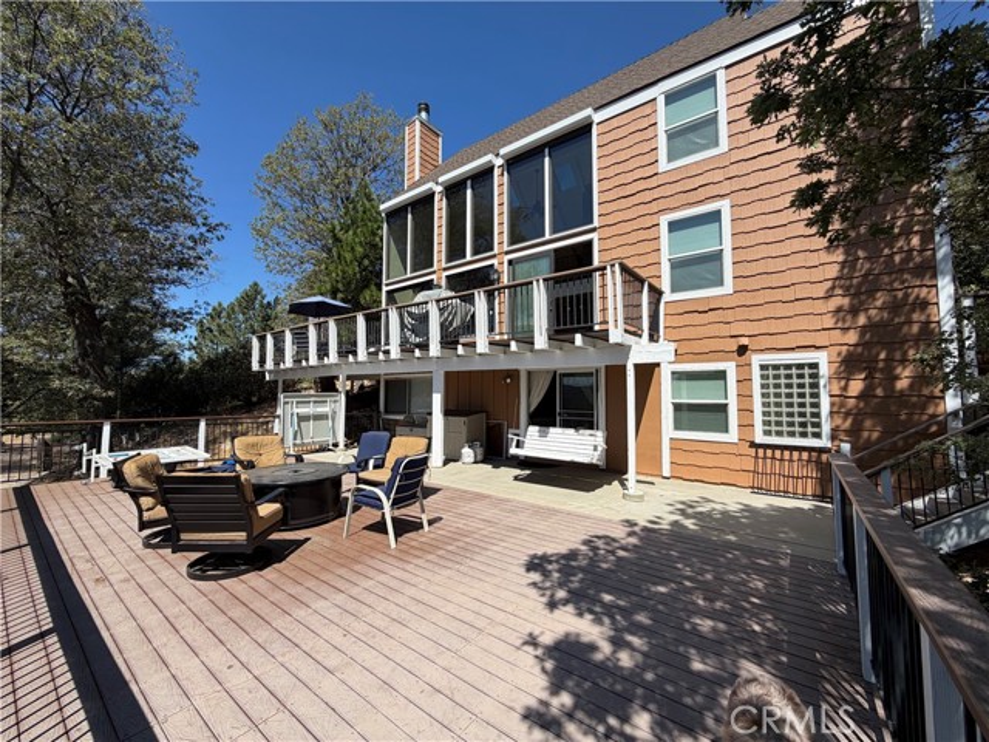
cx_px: 494
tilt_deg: +4.5
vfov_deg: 85.7
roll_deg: +0.4
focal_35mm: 14
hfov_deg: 102.1
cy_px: 371
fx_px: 400
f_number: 2.2
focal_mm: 2.22
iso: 20
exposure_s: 1/901
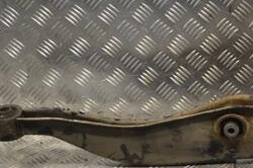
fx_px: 709
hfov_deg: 19.3
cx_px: 287
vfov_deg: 13.5
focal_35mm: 101
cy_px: 95
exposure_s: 1/125
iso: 400
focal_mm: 28
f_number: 5.6
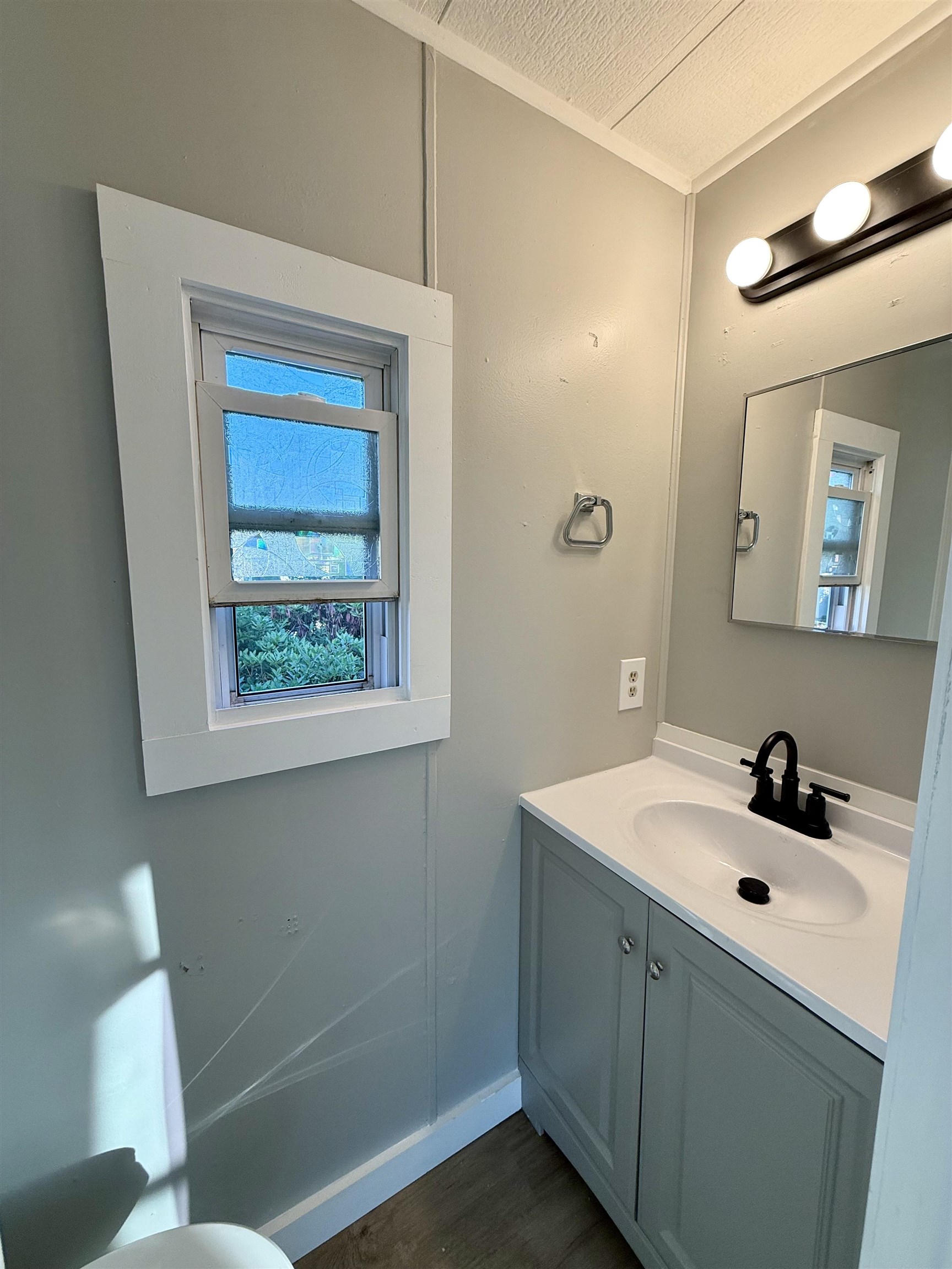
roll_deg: -0.2
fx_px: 513
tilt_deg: -7.5
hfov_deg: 85.7
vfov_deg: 102.1
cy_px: 634
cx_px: 476
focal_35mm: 14
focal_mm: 2.22
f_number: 2.2
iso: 80
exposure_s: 1/120
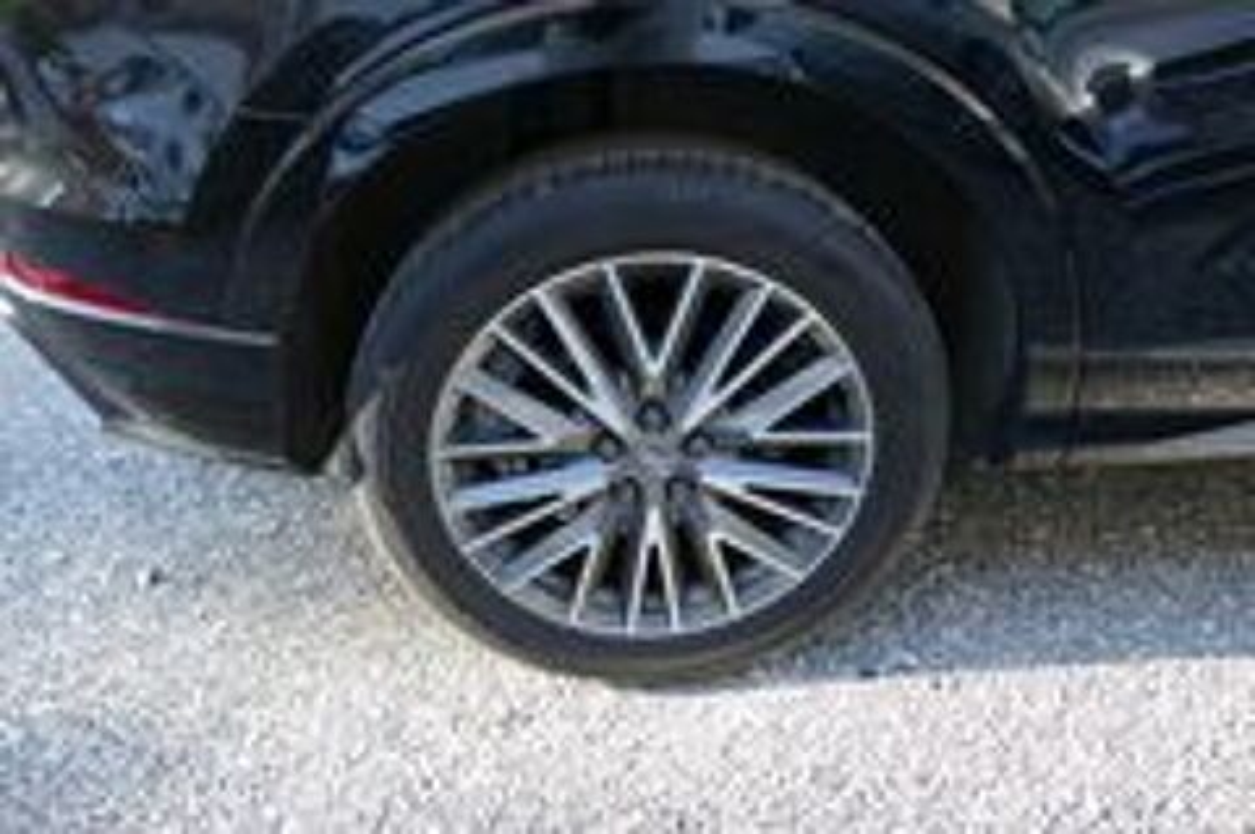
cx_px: 628
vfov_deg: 51.2
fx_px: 871
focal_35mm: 25
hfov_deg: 71.6
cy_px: 417
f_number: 2.8
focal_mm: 9.12
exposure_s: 1/80
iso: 125
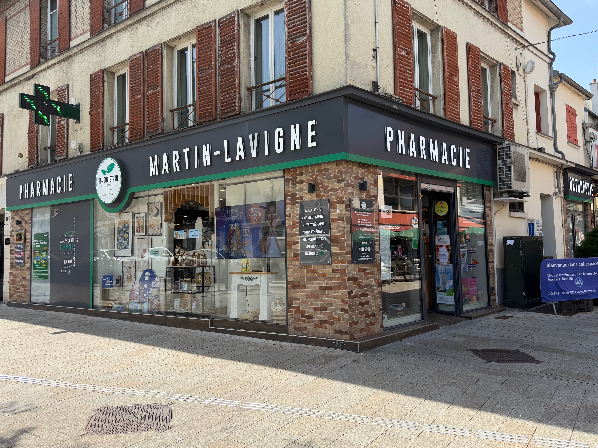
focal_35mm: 24
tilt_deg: +4.3
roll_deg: +1.1
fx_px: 415
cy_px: 224
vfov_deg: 56.8
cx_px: 299
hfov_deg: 71.6
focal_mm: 6.76
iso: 100
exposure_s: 1/2801
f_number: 1.78
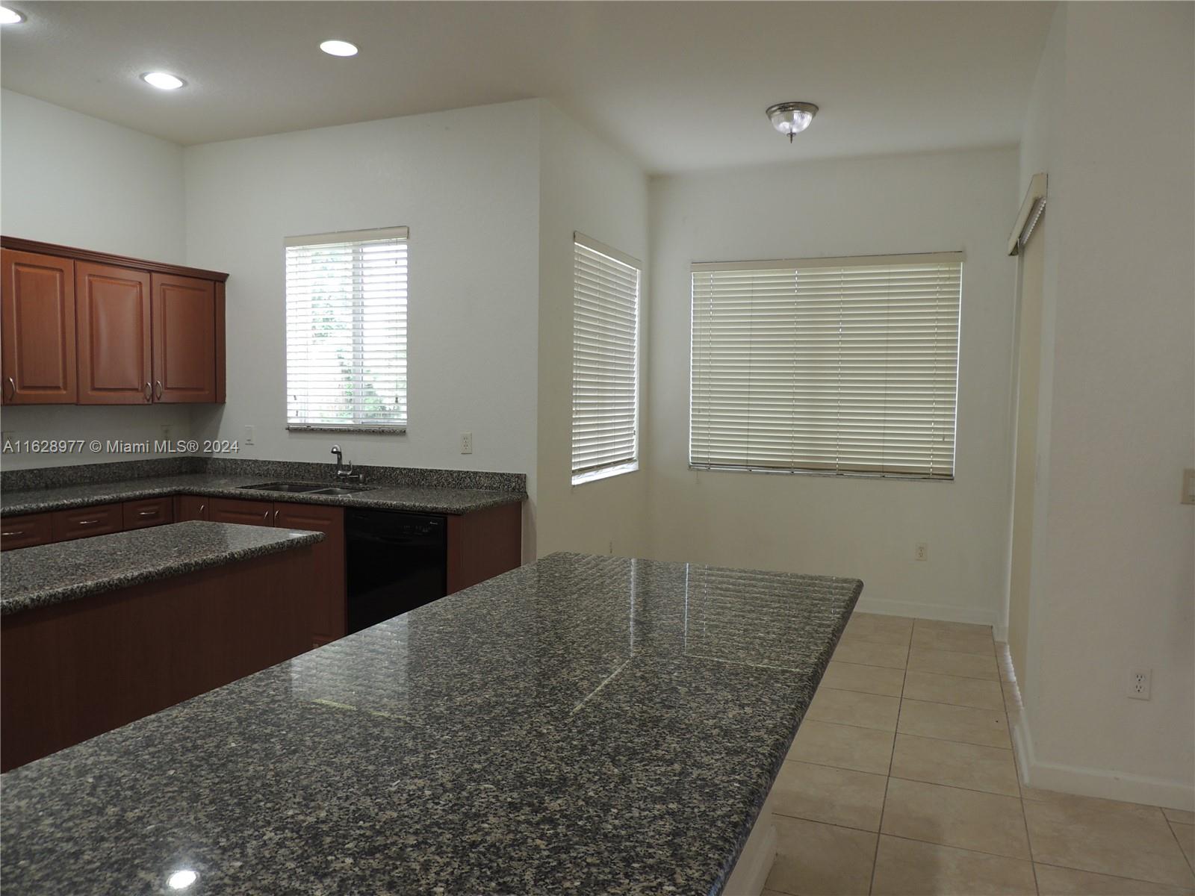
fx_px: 829
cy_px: 448
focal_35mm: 24
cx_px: 598
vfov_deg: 56.8
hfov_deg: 71.6
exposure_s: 1/30
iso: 100
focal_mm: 4.3
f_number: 3
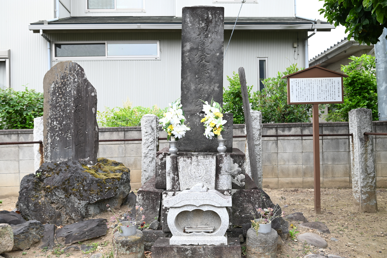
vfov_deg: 41.1
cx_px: 194
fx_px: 344
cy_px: 129
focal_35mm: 32
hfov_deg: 58.7
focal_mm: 32
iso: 160
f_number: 5.6
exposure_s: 1/160
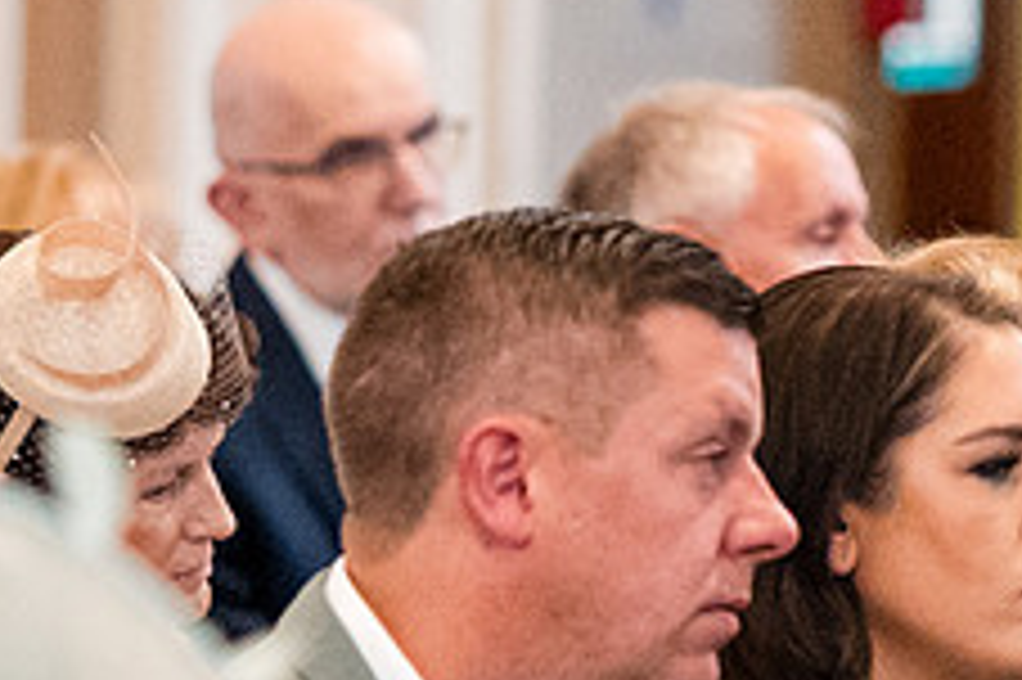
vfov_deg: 2.7
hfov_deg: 4.1
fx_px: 14354
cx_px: 1081
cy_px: 247
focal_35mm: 506
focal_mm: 85
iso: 5000
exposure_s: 1/500
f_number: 1.8
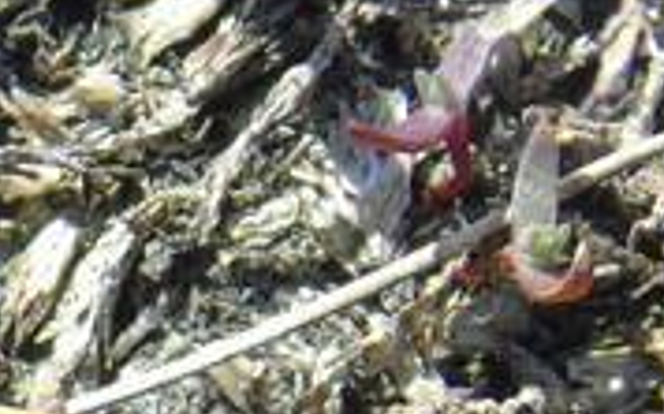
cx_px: -561
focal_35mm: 630
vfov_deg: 2.1
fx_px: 11393
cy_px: 850
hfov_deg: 3.3
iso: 80
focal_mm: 22
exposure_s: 1/200
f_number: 4.6
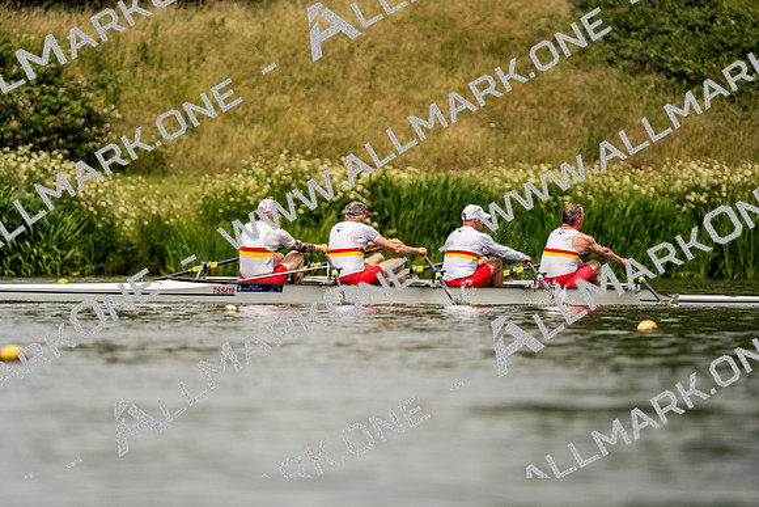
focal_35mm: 600
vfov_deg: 2.3
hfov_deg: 3.4
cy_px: 254
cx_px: 380
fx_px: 12652
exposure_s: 1/2000
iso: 160
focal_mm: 600
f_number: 6.3
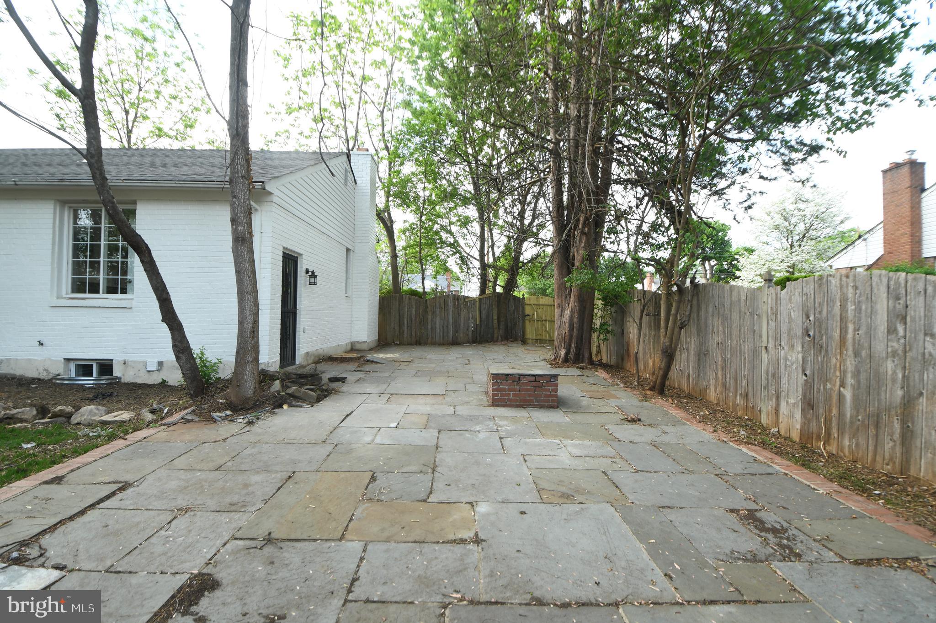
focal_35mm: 15
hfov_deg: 100.4
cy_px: 312
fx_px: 390
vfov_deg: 77.3
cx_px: 468
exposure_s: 1/100
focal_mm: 10
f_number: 6.3
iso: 200
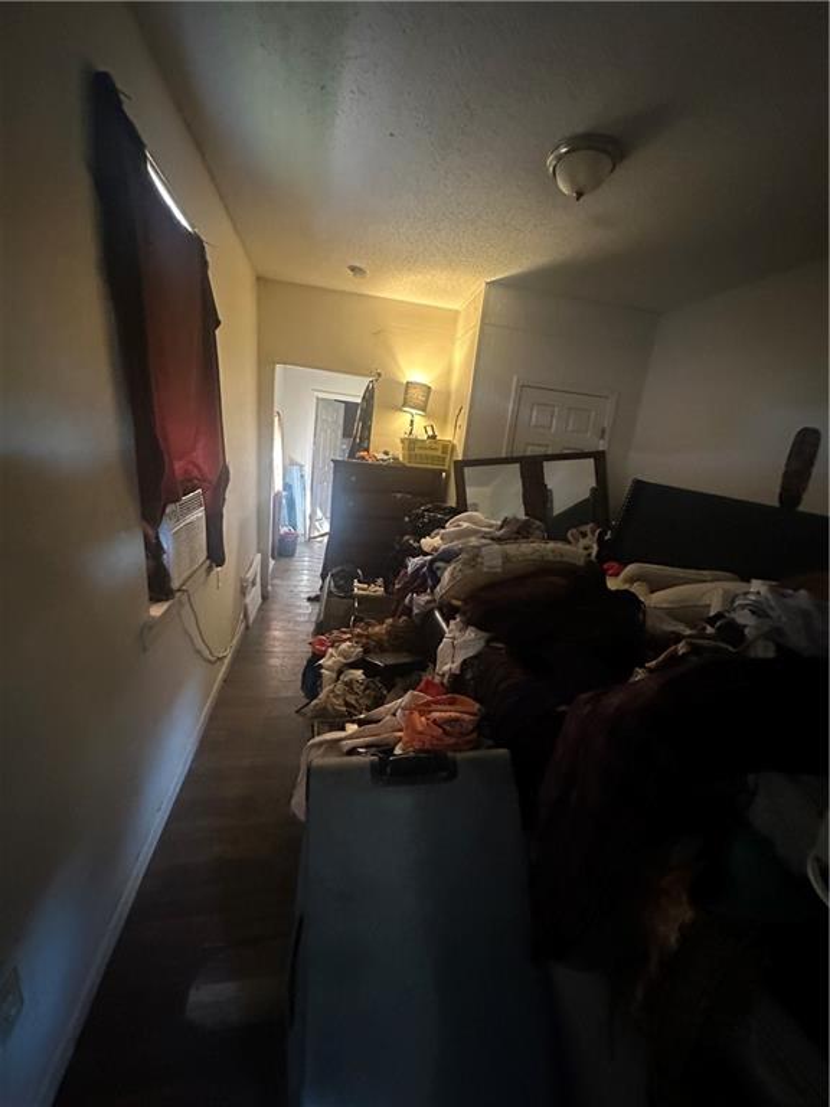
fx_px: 448
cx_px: 415
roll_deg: -10.0
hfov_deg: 85.7
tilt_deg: -13.5
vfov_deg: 102.1
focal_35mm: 14
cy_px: 554
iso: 1250
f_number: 2.2
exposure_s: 1/40
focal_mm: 2.22
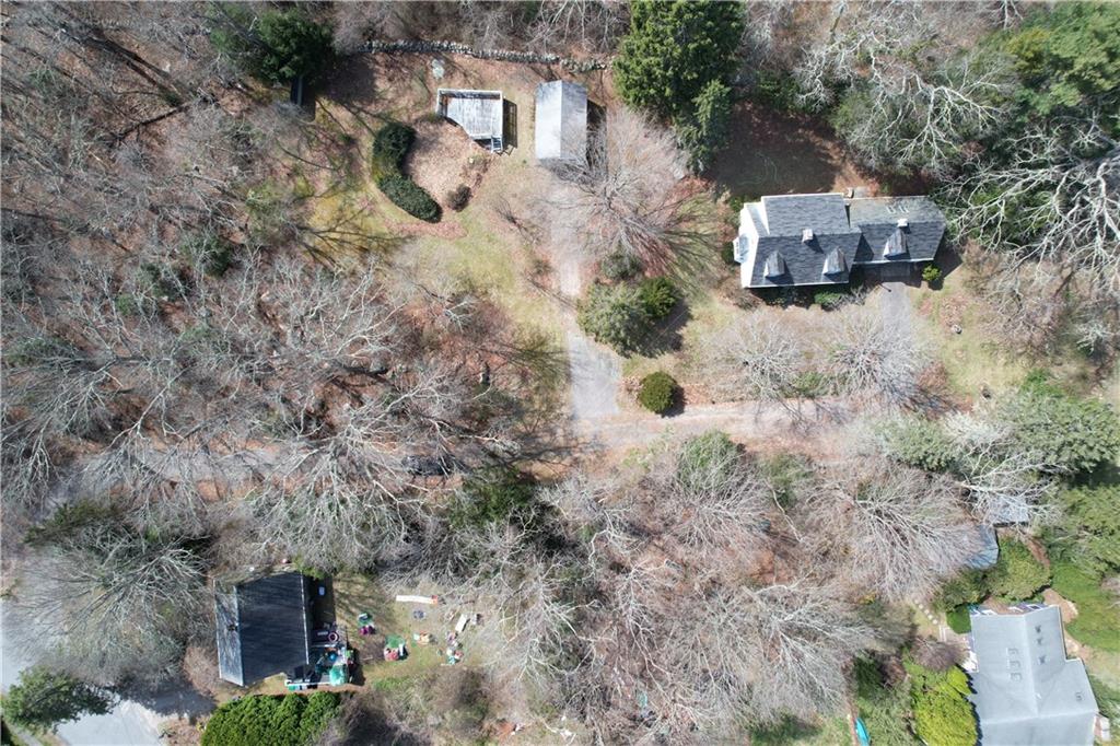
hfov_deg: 78.6
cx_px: 560
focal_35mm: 22
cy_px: 373
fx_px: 684
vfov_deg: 57.2
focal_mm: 8.38
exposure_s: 1/640
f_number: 2.8
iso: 100
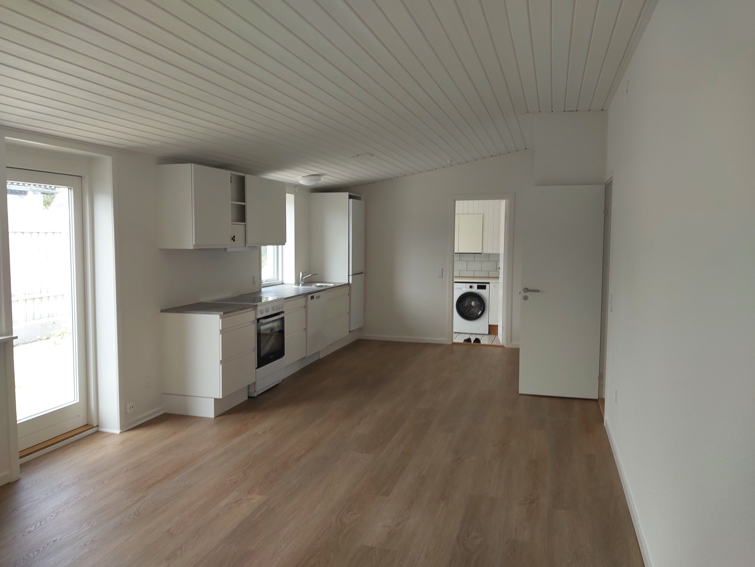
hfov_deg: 65.3
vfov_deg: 51.4
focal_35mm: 27
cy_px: 284
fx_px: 589
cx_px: 378
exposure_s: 1/100
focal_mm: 4
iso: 32
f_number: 1.8
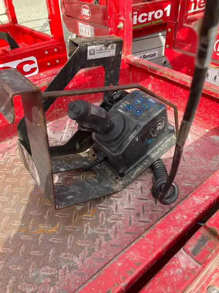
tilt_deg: -40.7
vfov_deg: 63.4
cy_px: 146
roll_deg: +1.9
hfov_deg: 49.8
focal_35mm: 28
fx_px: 236
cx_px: 110
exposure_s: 1/408
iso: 32
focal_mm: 3.99
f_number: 1.8
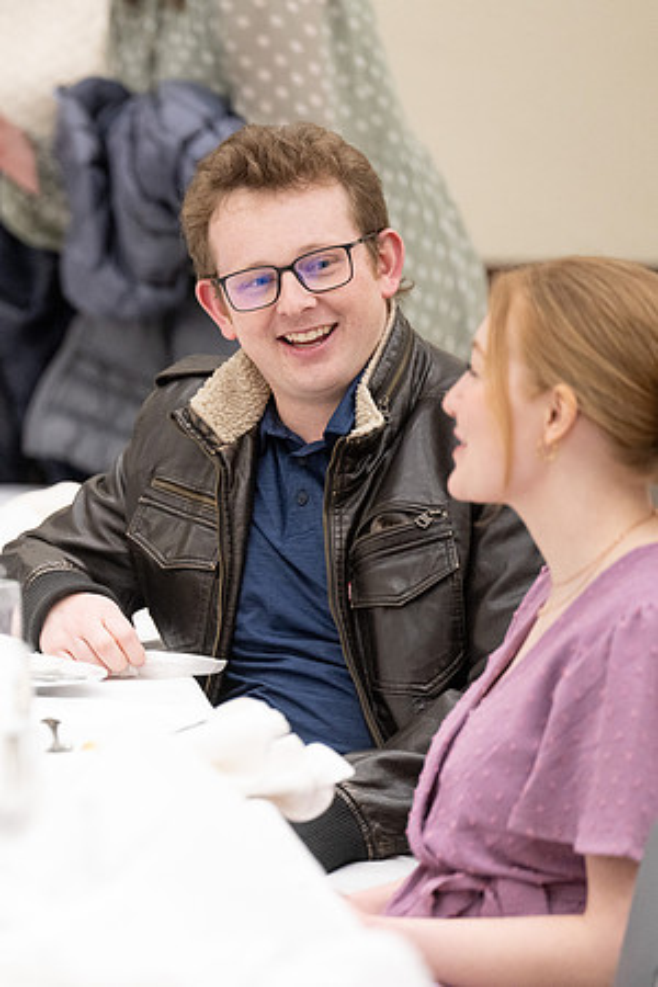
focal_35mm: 300
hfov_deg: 4.6
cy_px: 493
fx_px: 8224
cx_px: -41
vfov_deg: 6.9
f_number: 2.8
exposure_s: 1/320
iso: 1600
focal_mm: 200
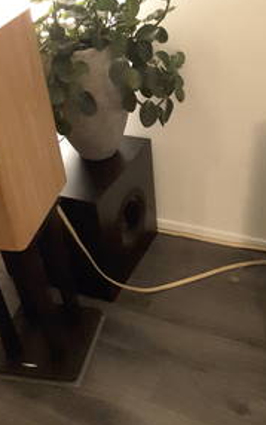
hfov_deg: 28.0
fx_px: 533
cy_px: 266
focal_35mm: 46
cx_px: 153
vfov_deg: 43.1
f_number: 1.9
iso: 1000
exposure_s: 1/17
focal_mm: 2.9
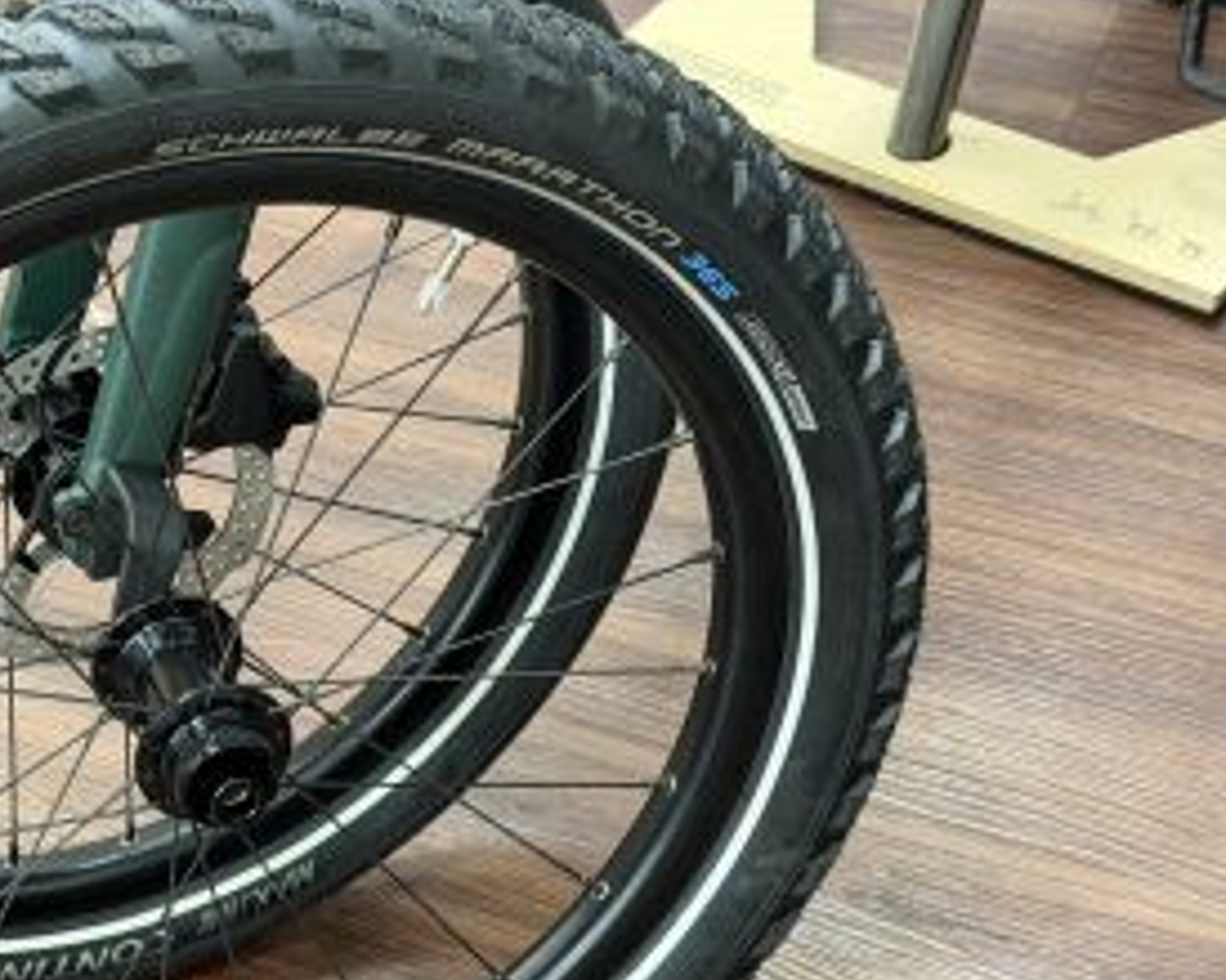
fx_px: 2974
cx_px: 161
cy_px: 528
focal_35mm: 82
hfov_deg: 22.8
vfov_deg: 18.7
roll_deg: +4.6
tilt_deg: -42.8
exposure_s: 1/33
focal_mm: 6.76
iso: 200
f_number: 1.78
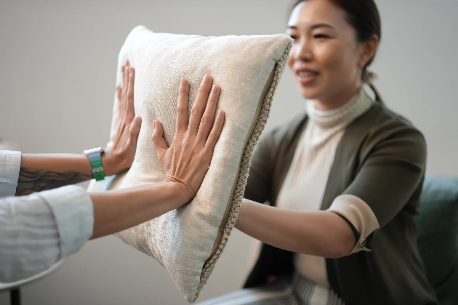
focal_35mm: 50
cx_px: 229
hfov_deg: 39.6
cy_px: 152
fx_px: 636
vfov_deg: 27.0
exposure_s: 1/200
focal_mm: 50
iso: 1250
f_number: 1.4
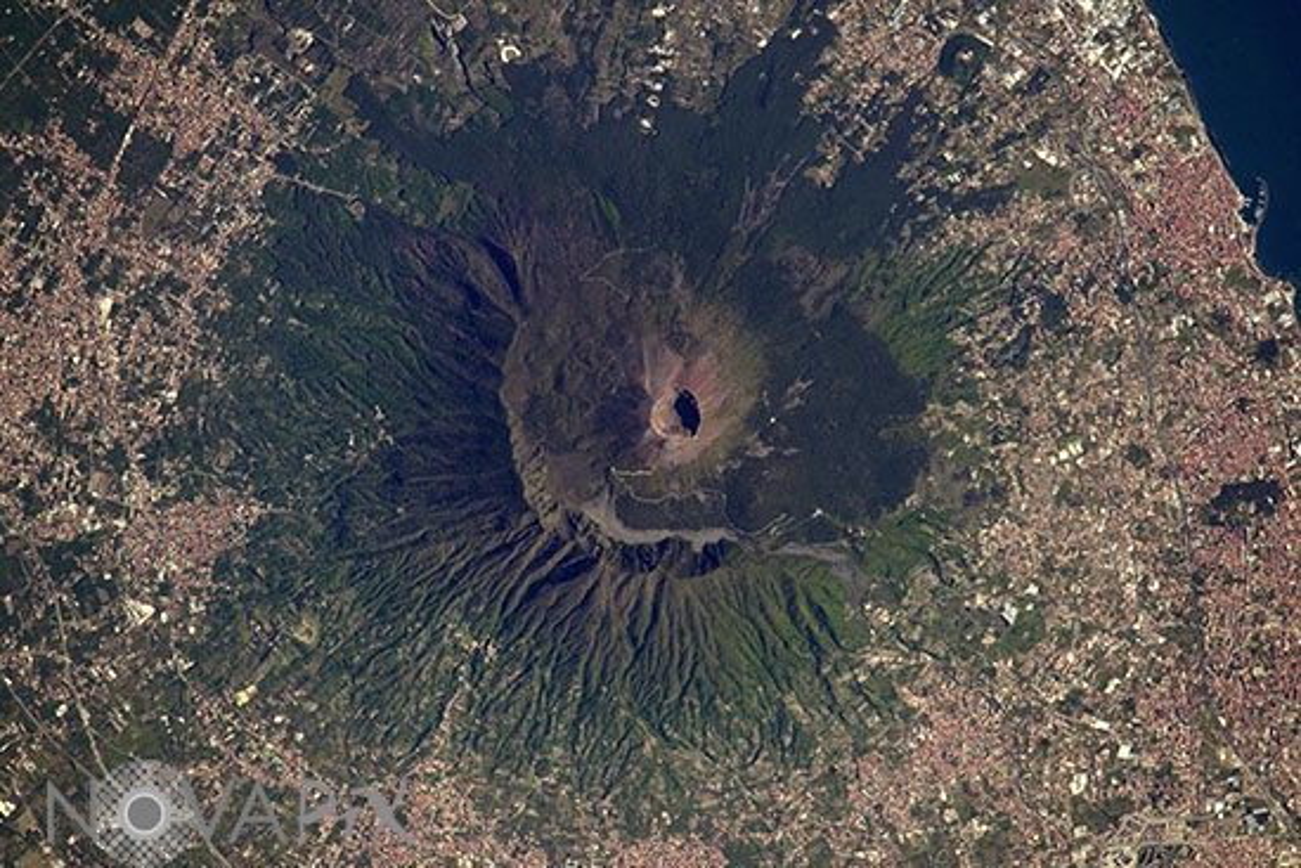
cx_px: 650
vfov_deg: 1.2
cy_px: 434
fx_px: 41568
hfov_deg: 1.8
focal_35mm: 1150
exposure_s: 1/1600
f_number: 10
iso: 800
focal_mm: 1150
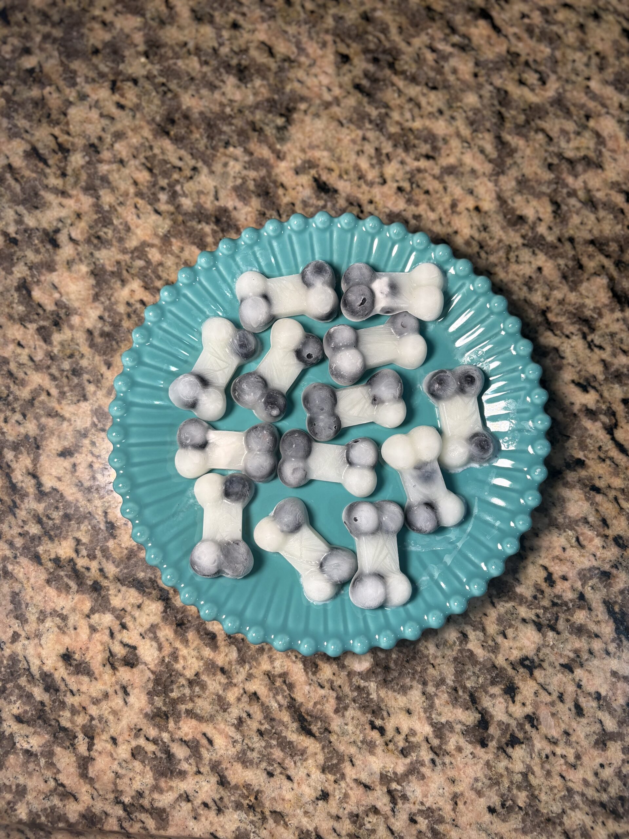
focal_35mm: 26
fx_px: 630
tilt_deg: -83.7
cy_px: 420
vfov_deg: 67.3
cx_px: 314
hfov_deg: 53.1
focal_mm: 5.96
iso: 100
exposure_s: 1/120
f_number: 1.6
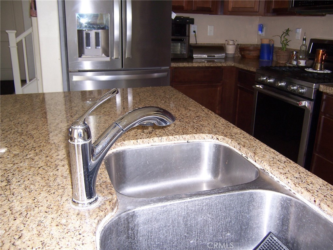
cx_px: 166
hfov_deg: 55.4
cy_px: 125
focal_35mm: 33
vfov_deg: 42.9
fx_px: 317
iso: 80
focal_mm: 5.5
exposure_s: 1/60
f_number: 2.8
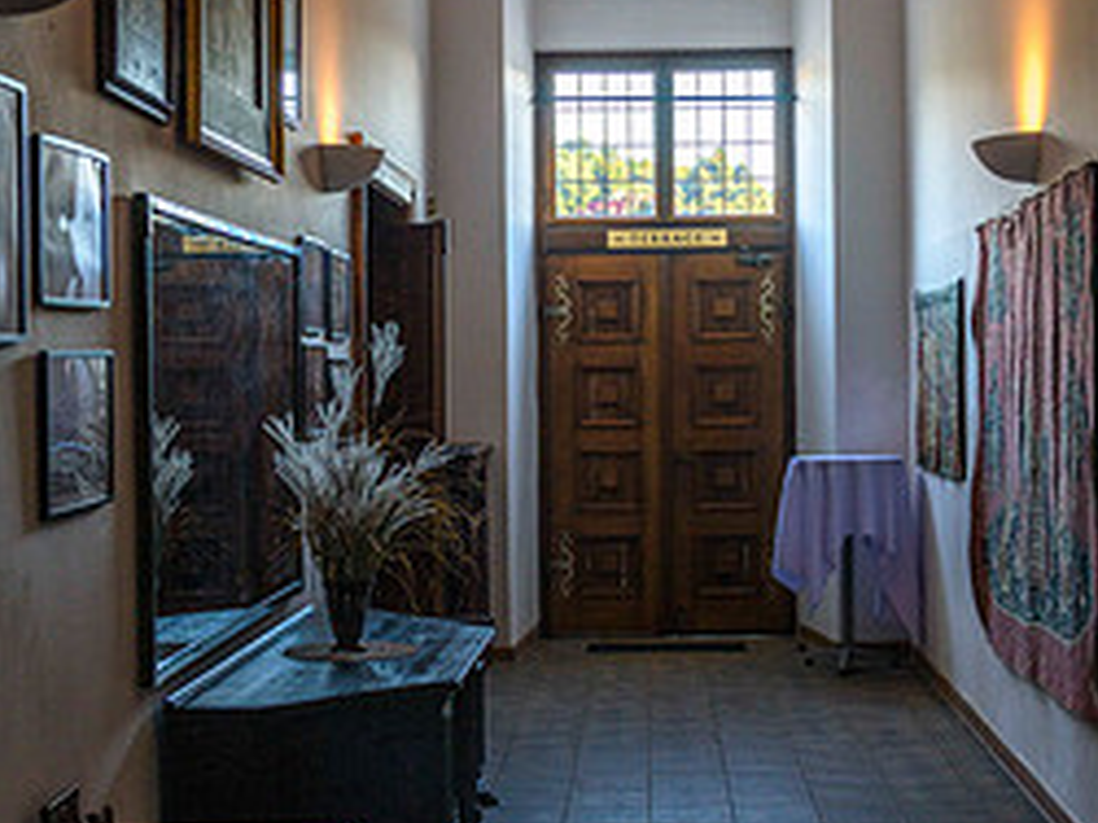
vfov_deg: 23.6
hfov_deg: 31.2
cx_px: 573
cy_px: 433
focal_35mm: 62
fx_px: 1966
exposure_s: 1/80
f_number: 5
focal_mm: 36
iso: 250
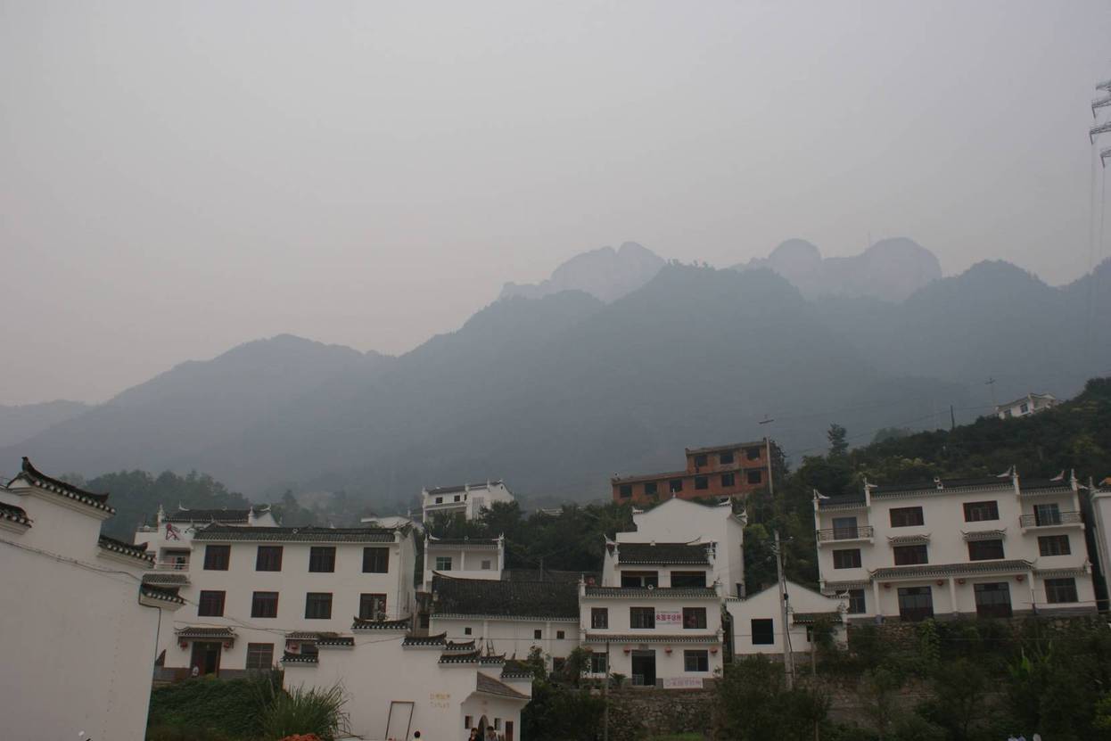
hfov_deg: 61.9
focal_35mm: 30
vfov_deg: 43.6
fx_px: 926
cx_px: 556
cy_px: 370
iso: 100
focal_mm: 20
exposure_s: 1/200
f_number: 5
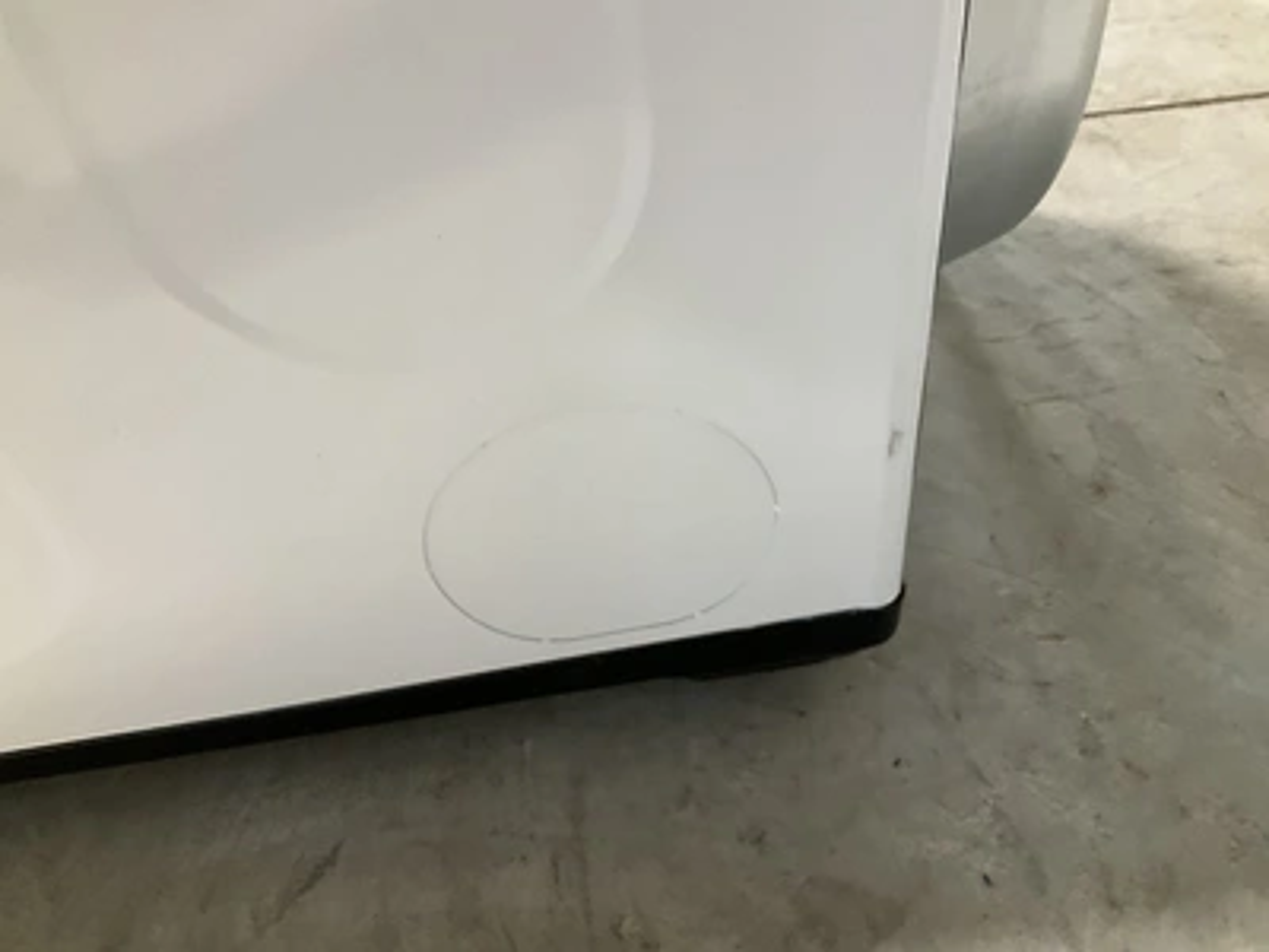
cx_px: 634
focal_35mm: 29
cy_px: 476
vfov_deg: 48.2
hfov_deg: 61.7
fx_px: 1063
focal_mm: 3
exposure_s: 1/40
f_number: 1.8
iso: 320
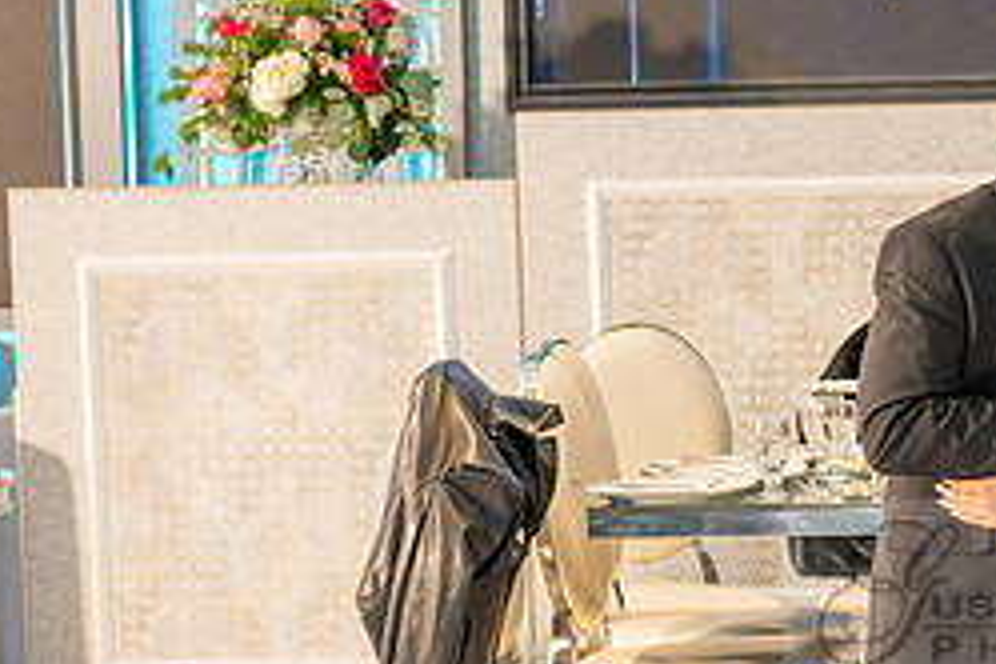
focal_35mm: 154
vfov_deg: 8.9
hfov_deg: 13.1
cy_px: 594
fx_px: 4260
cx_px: 1132
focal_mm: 66
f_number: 5
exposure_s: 1/125
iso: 1000
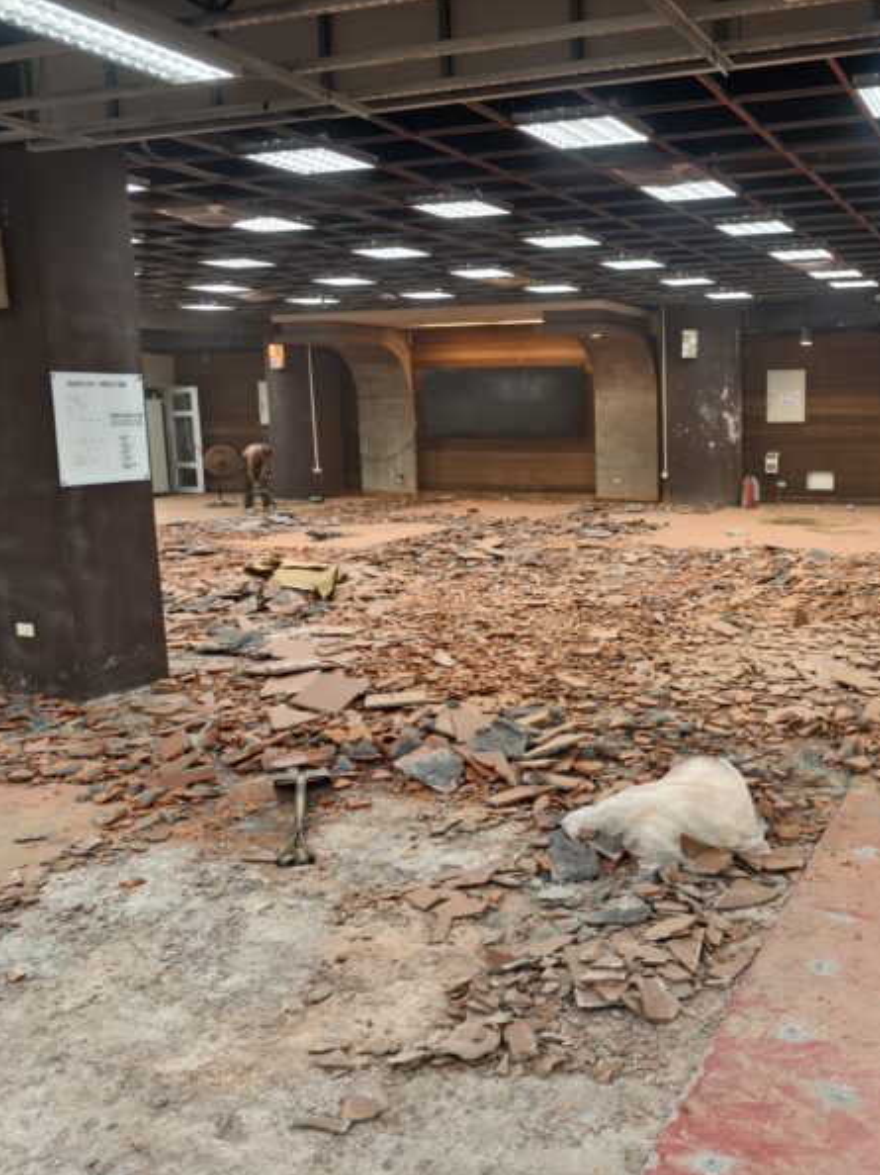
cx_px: 657
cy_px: 588
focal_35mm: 31
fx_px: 1052
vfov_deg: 58.4
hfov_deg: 44.0
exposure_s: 1/120
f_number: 1.57
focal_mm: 5.6
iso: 682
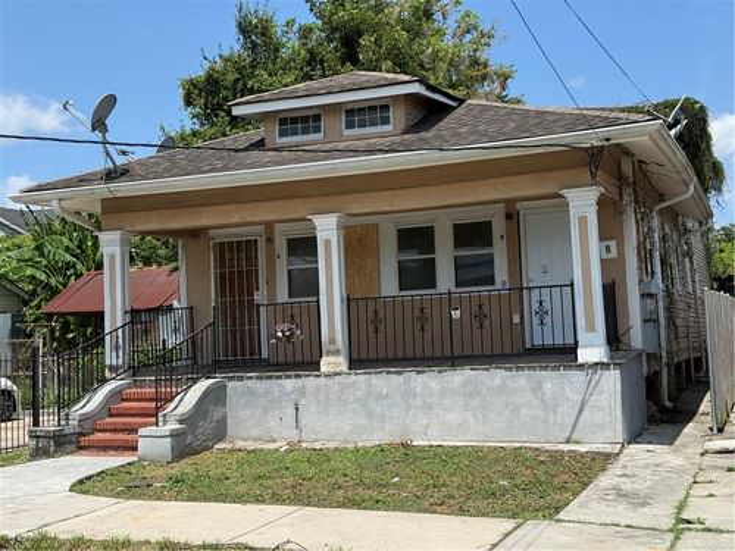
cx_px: 368
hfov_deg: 39.7
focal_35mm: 48
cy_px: 276
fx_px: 1019
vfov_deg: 30.3
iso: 80
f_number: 1.78
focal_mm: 6.76
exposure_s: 1/4878
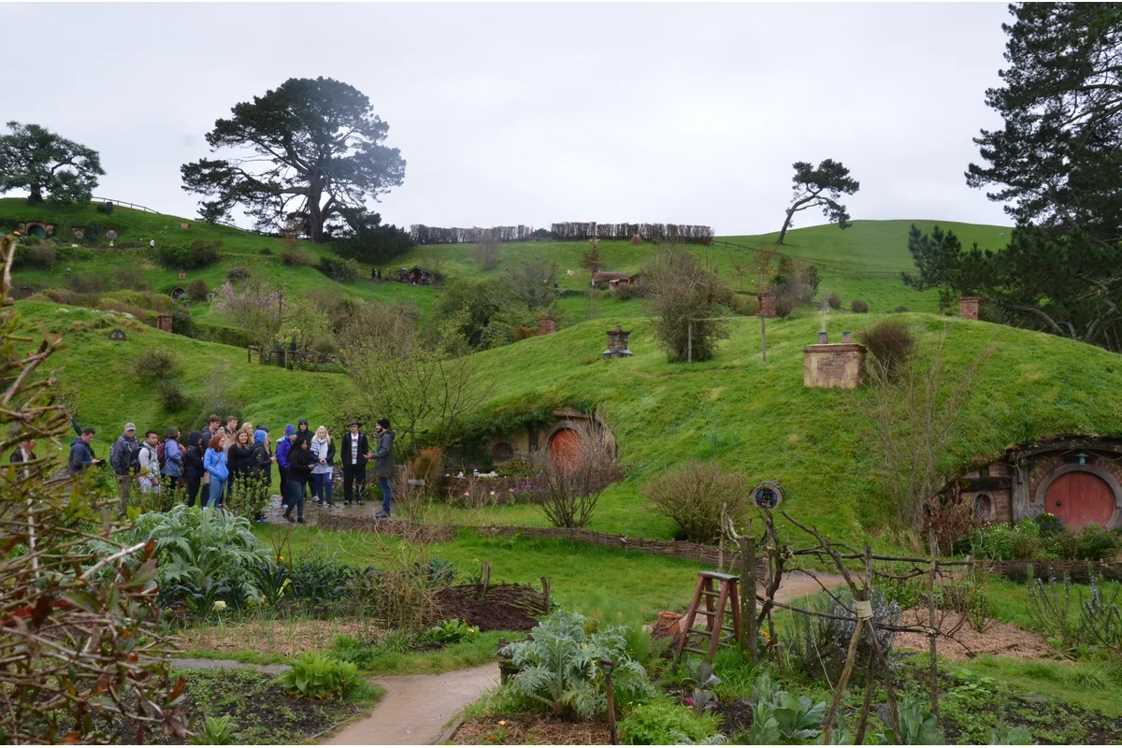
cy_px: 374
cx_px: 561
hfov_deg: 49.6
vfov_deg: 34.2
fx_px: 1215
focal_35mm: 39
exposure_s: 1/400
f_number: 10
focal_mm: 26
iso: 1600
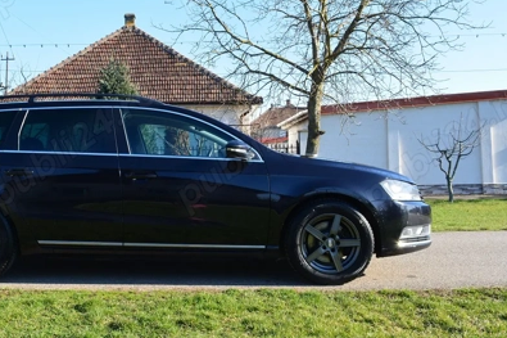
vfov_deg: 32.4
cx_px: 150
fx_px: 577
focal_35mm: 41
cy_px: 125
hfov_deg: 46.3
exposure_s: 1/80
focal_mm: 18
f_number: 10
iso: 200
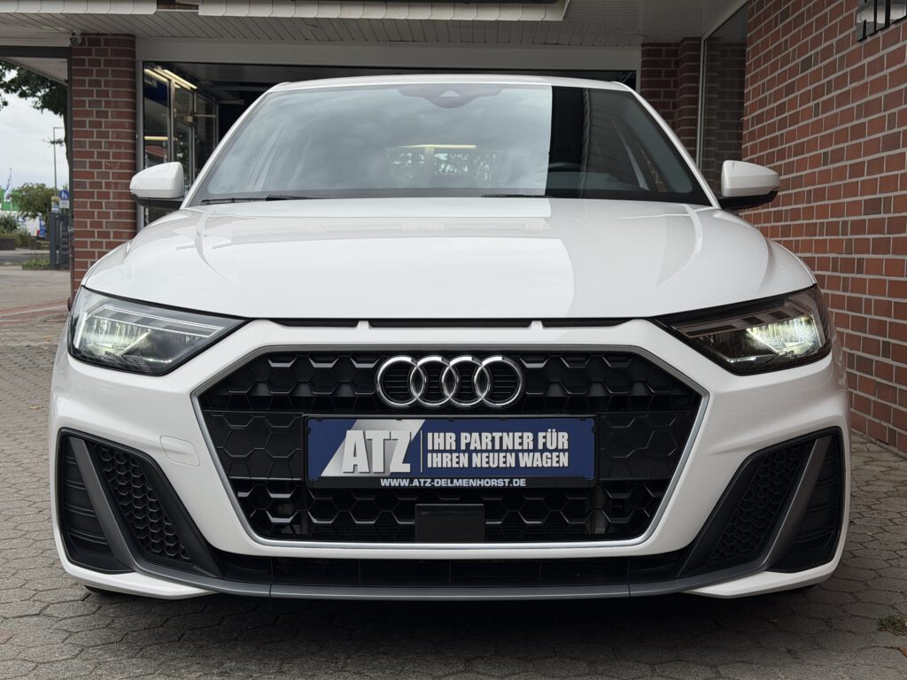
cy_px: 340
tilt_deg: -5.3
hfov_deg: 39.7
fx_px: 1258
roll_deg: -0.9
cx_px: 454
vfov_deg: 30.3
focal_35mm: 48
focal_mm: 6.76
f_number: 1.78
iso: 64
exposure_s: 1/3226
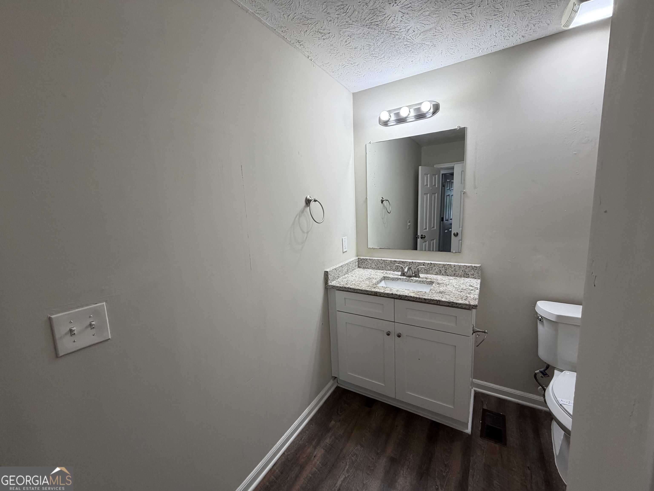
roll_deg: +2.4
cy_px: 246
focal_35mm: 14
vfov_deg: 85.7
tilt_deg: -8.1
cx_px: 327
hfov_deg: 102.1
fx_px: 265
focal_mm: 2.22
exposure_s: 1/120
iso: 200
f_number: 2.2
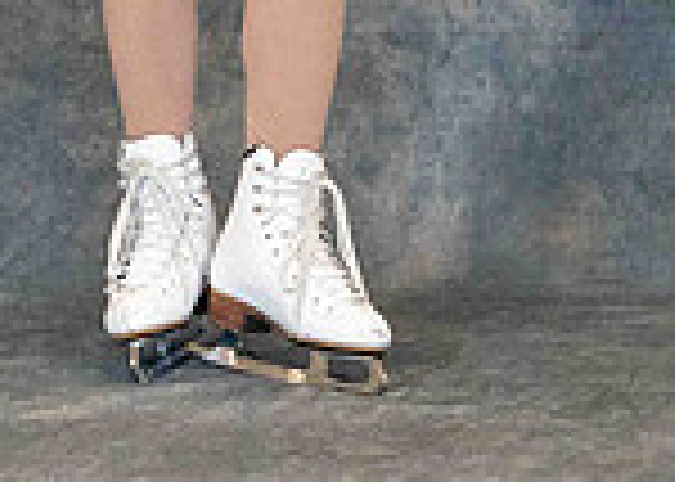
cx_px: 212
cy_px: -529
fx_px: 7301
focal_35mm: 381
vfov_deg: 3.7
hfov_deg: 5.3
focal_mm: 85
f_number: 6.3
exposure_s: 1/160
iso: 8000
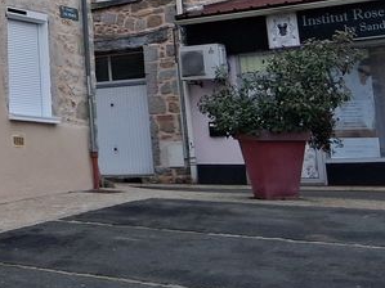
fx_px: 967
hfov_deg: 19.4
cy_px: -49
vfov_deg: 16.3
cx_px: -206
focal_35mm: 87
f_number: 1.8
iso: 100
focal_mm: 3.98
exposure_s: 1/120
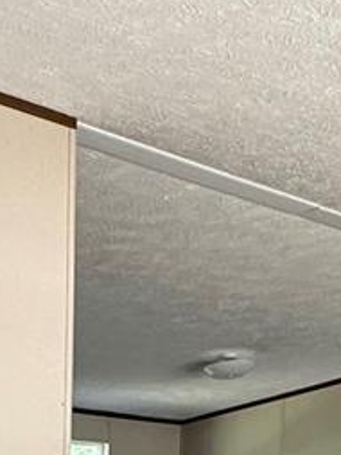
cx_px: 170
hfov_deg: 17.4
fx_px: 1115
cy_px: 696
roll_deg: -1.0
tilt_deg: -8.0
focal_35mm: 85
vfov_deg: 19.7
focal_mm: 2.22
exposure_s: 1/99
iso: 200
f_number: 2.2
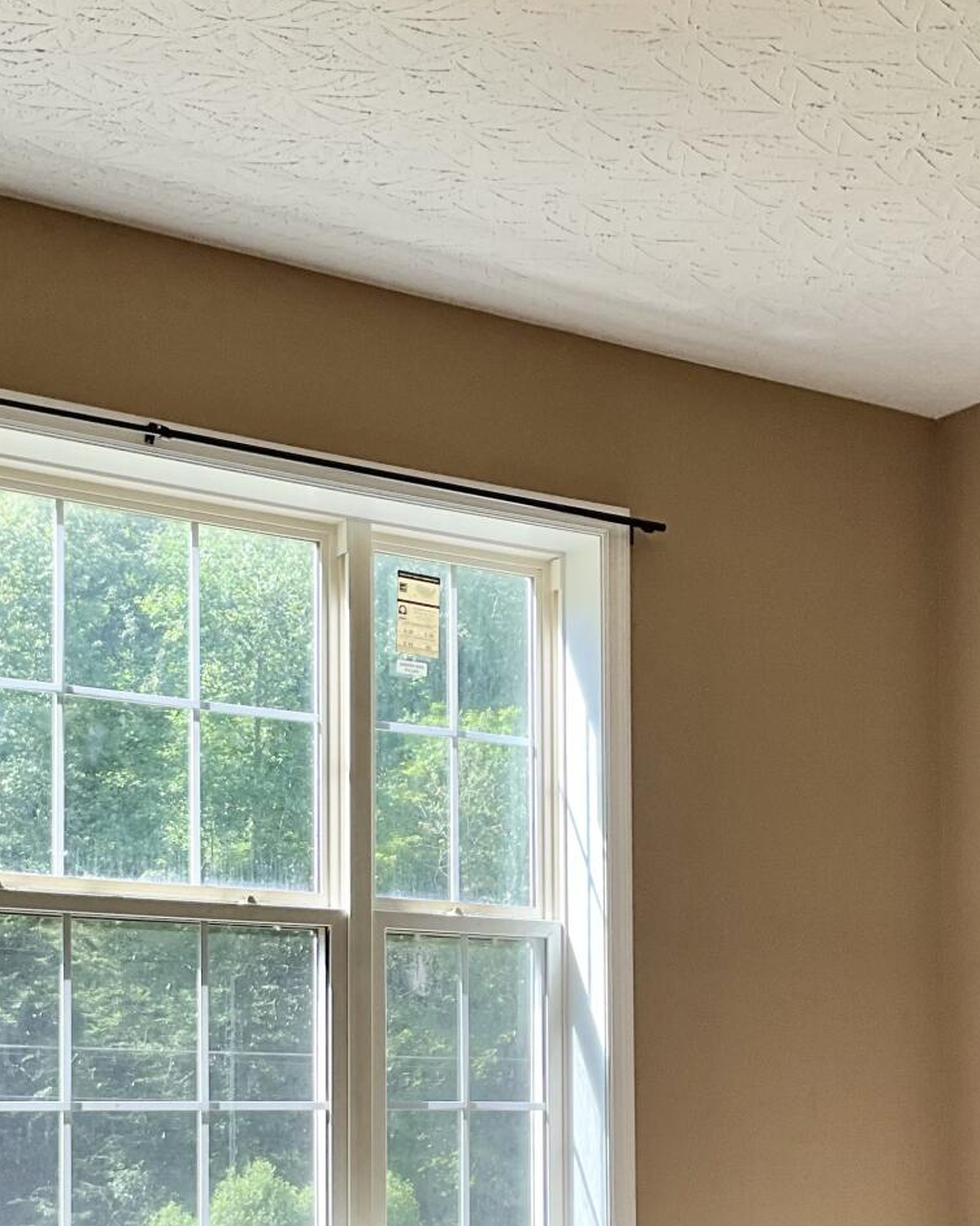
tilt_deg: +2.5
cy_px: 1014
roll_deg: +0.4
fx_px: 2176
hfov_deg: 25.4
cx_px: 447
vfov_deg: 30.5
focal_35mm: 60
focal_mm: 3
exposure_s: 1/120
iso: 32
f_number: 1.8
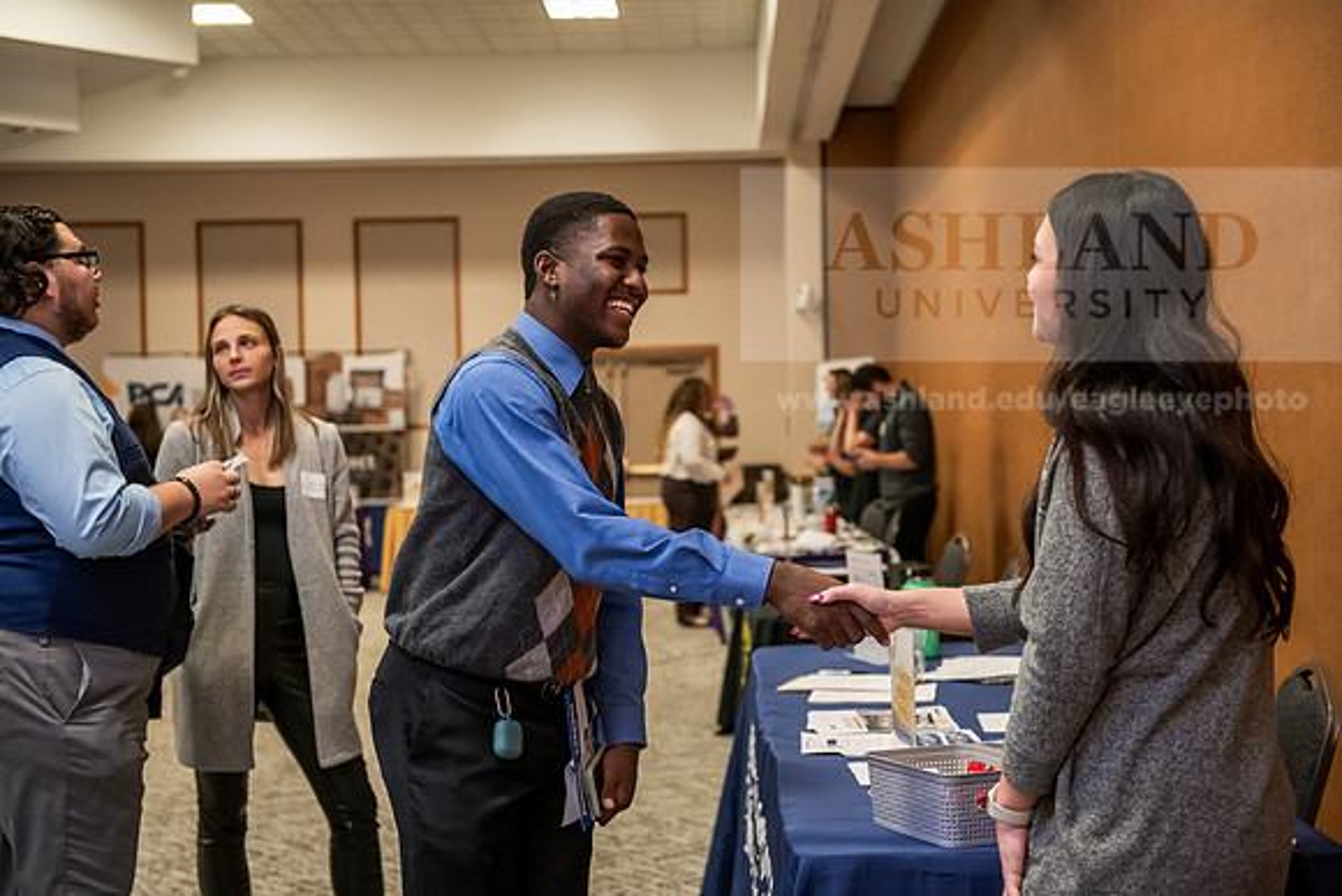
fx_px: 1864
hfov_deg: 39.6
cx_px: 671
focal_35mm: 50
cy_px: 448
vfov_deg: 27.0
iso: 2500
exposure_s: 1/200
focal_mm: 50
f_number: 3.2
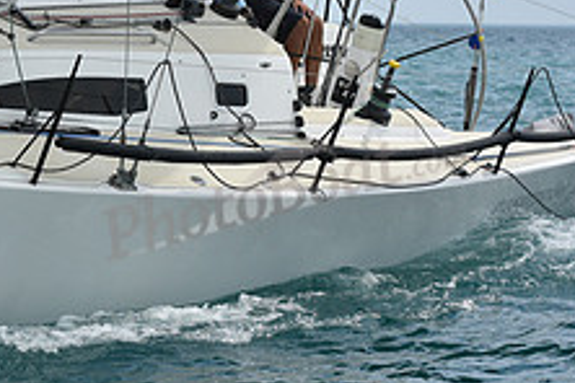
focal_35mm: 183
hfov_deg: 11.1
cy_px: 94
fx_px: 2923
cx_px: -28
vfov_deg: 7.5
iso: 250
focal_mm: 70
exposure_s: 1/1250
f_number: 7.1
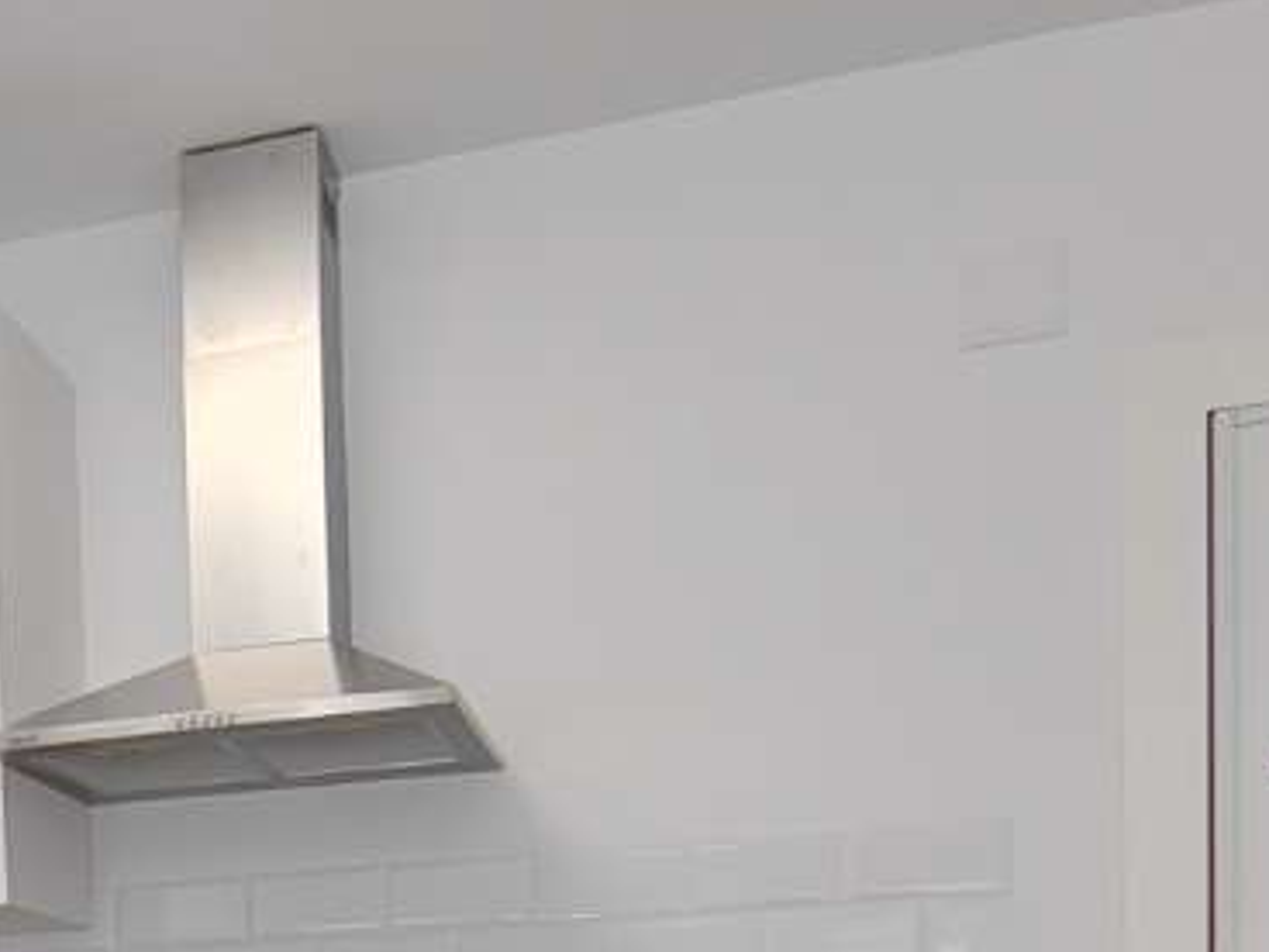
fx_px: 1943
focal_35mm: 53
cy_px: 1240
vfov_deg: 24.1
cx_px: -14
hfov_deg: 33.0
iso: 200
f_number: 2.2
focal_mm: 2.16
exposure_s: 1/50
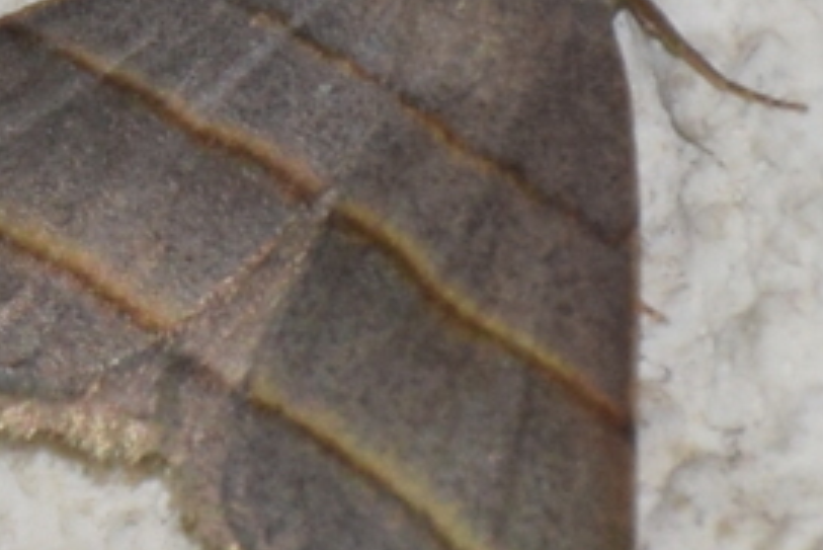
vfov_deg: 1.9
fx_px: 17017
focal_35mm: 744
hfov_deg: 2.8
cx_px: 203
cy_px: 134
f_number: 5.6
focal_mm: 140
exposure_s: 1/60
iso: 320
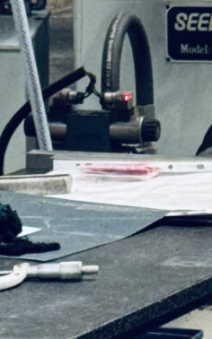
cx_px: 317
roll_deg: +0.7
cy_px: -78
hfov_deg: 3.8
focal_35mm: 345
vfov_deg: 6.1
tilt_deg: -6.9
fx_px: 3192
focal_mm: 6.76
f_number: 1.78
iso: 50
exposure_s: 1/50
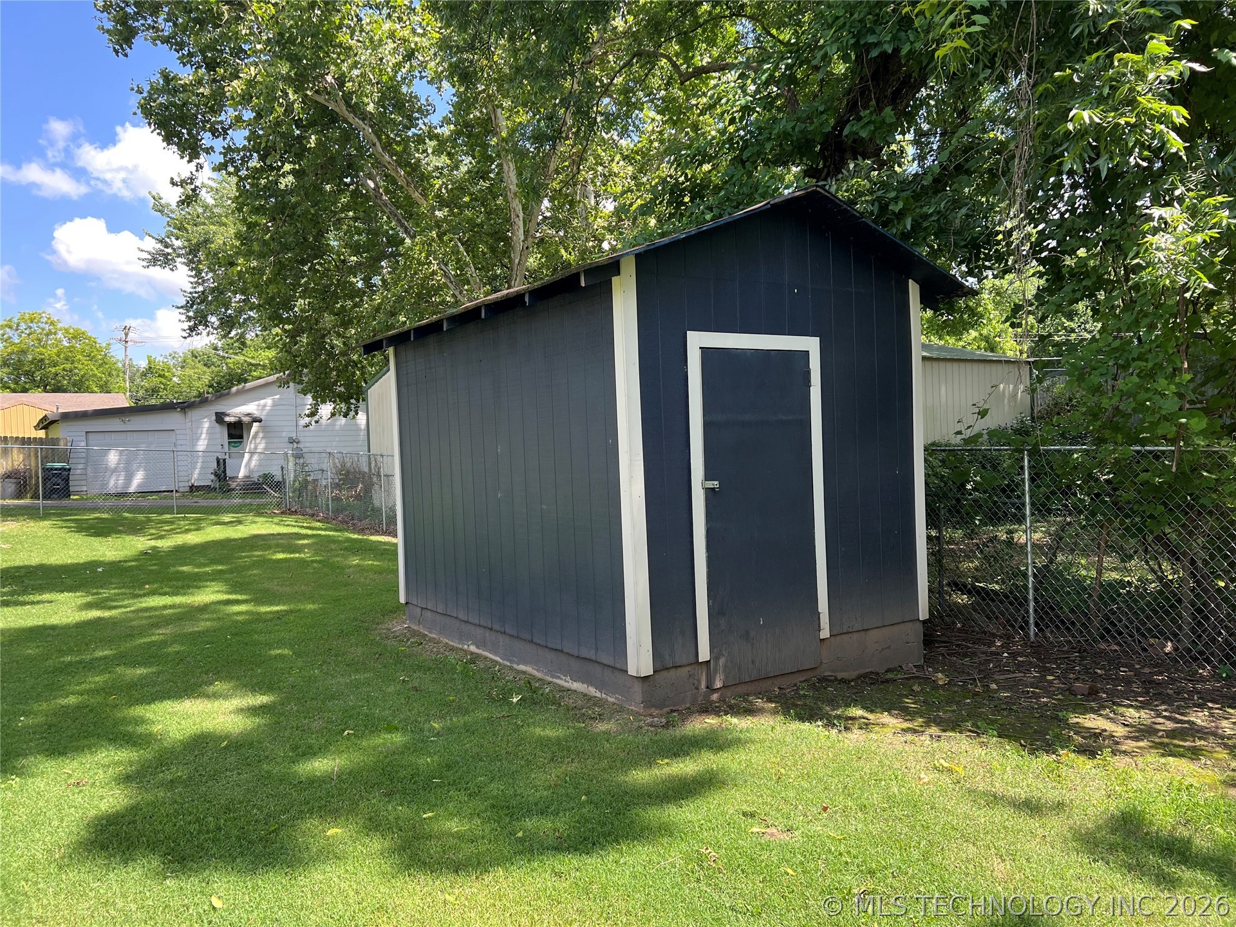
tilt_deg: -0.7
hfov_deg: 67.3
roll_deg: +3.4
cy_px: 464
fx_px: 928
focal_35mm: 26
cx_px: 618
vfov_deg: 53.1
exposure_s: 1/567
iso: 50
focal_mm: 5.7
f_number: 1.5
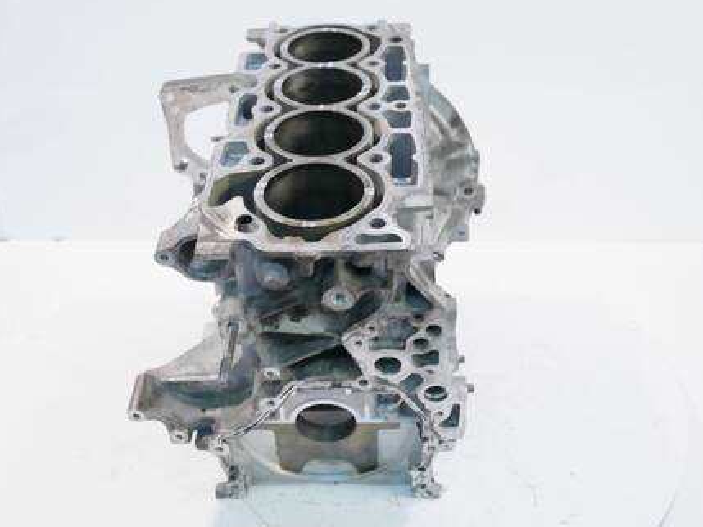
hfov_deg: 48.9
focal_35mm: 38
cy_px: 259
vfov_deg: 37.7
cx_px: 334
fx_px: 772
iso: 320
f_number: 4
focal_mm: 17
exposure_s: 1/60
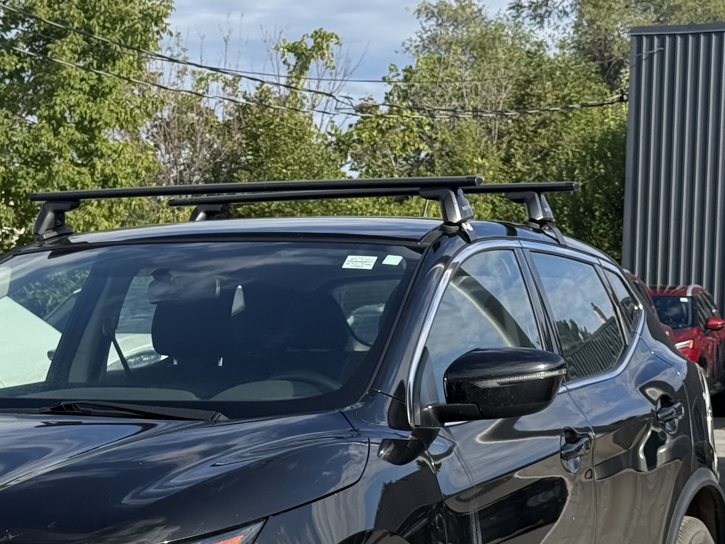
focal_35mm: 102
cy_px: 502
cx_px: 120
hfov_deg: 19.0
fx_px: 2136
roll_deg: +0.1
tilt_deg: -4.4
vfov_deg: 14.3
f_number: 1.78
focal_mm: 6.76
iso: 100
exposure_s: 1/3891
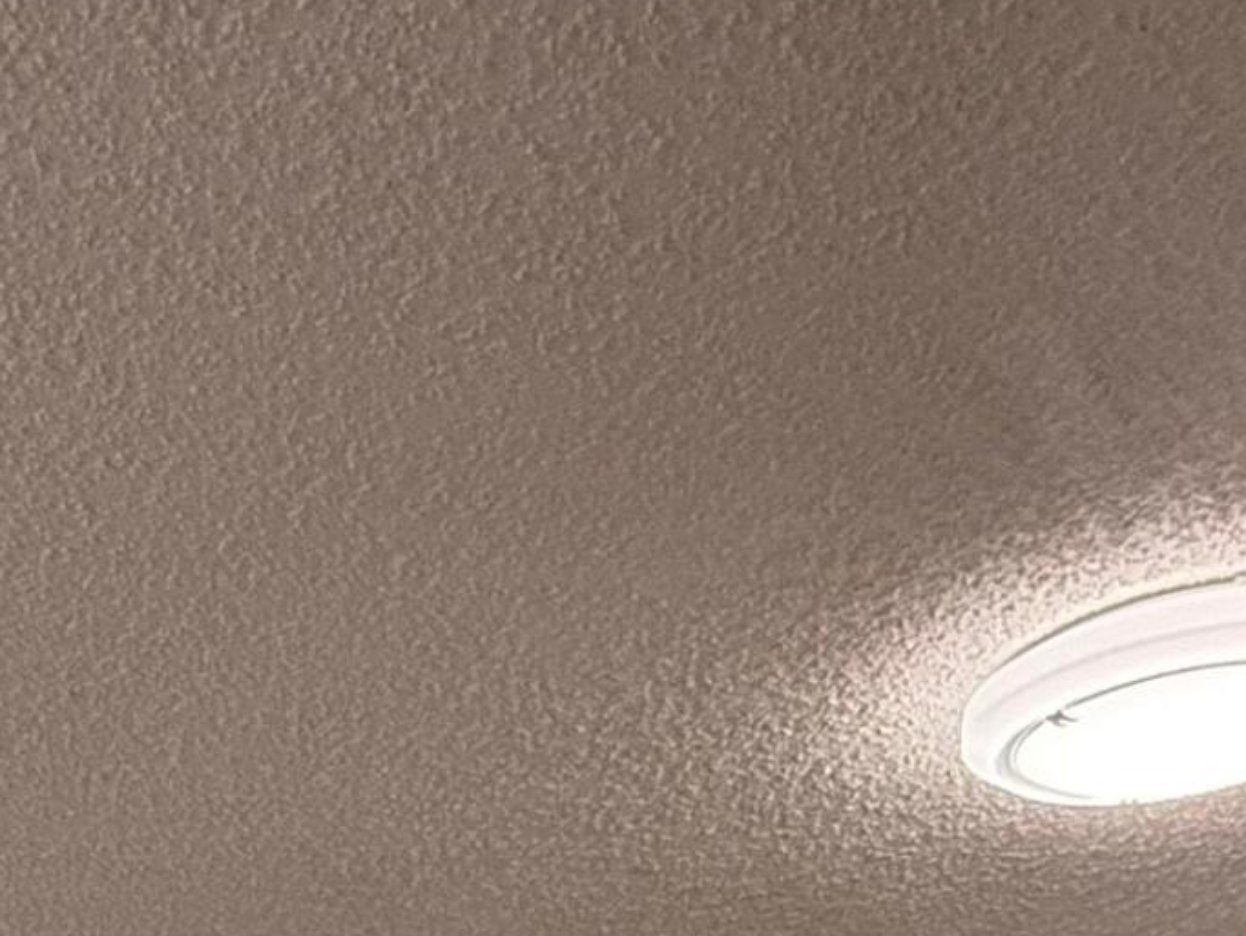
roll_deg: +0.9
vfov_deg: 17.0
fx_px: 2125
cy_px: 1950
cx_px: 126
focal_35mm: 59
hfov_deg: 31.2
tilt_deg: -8.9
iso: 400
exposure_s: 1/120
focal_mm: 2.22
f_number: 2.2
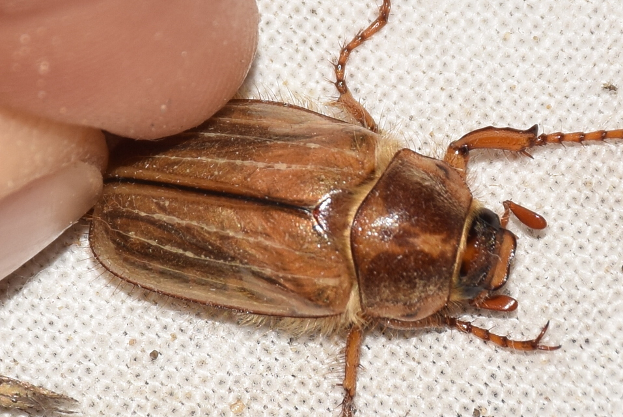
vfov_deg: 6.6
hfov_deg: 9.8
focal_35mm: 210
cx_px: 312
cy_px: 208
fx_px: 3637
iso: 100
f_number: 13
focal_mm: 140
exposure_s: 1/160
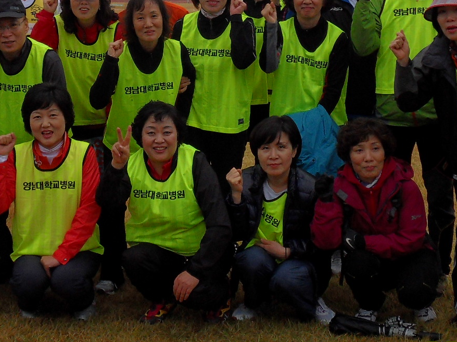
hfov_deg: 23.3
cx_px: 203
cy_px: 31
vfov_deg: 17.3
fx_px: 1109
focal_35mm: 84
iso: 100
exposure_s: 1/90
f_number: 3.9
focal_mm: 6.5
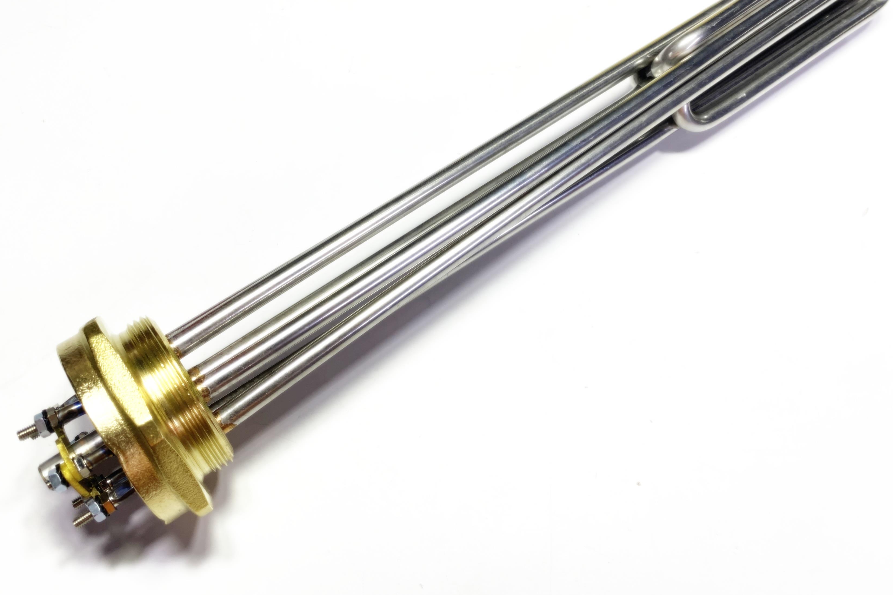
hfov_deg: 57.2
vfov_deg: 39.8
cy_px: 233
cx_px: 444
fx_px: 819
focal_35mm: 33
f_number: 1.8
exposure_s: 1/100
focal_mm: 4.25
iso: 40
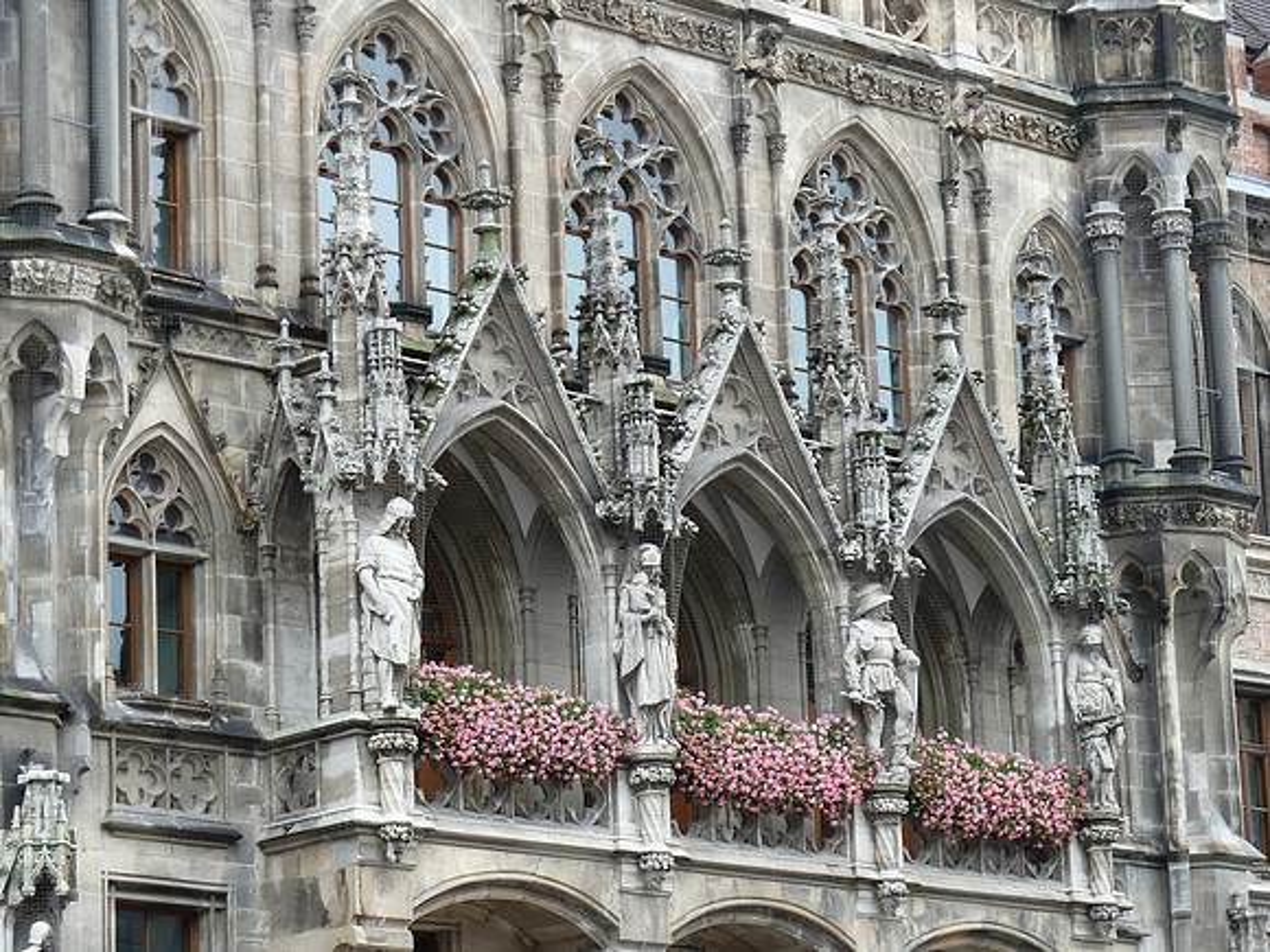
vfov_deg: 11.6
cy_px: 476
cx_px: 635
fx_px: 4696
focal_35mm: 128
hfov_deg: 15.4
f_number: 4.4
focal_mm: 21
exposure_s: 1/125
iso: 80
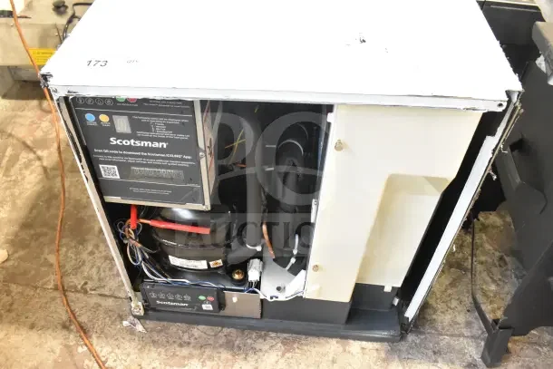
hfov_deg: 61.9
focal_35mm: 30
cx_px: 276
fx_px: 461
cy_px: 184
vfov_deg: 43.6
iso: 6400
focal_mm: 20
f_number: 6.3
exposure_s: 1/160
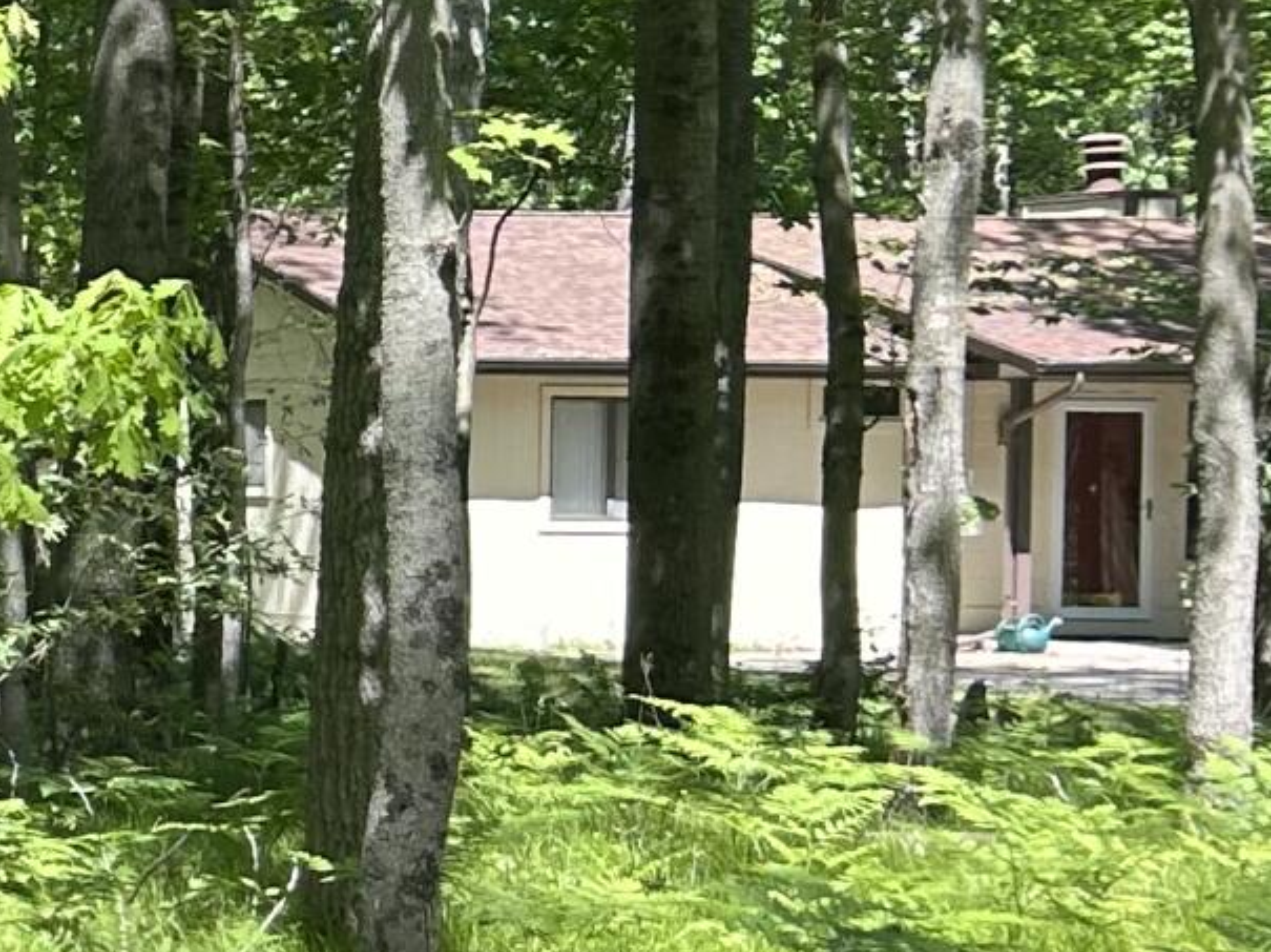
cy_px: 540
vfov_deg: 11.5
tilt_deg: +0.2
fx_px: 4734
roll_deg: +0.6
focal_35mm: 129
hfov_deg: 12.1
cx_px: -1805
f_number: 1.5
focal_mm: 5.7
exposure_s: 1/639
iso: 50
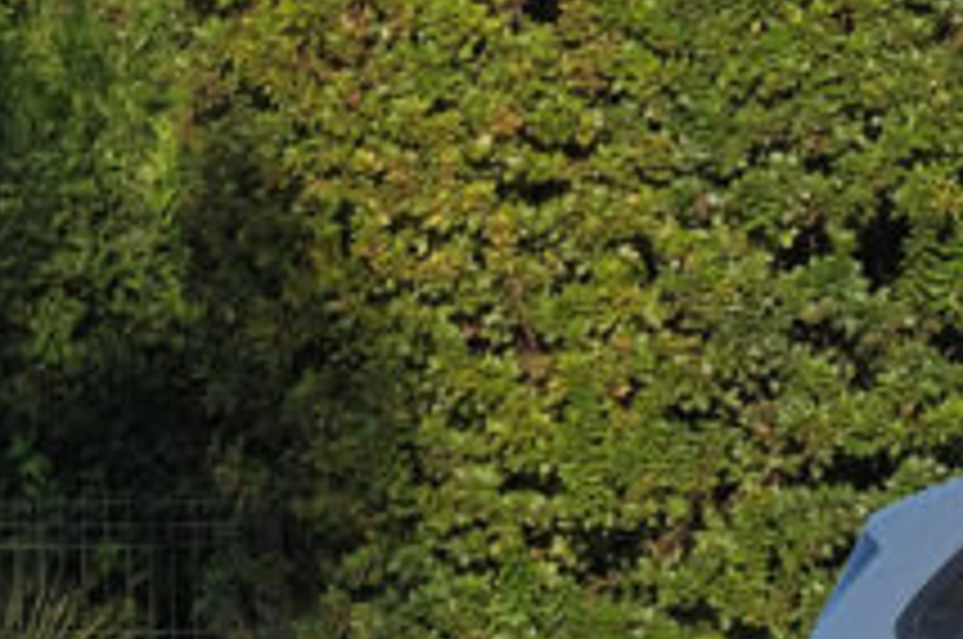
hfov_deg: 6.1
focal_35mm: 326
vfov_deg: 4.2
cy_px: 1114
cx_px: 2187
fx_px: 8707
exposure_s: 1/180
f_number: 9
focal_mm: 45
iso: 160
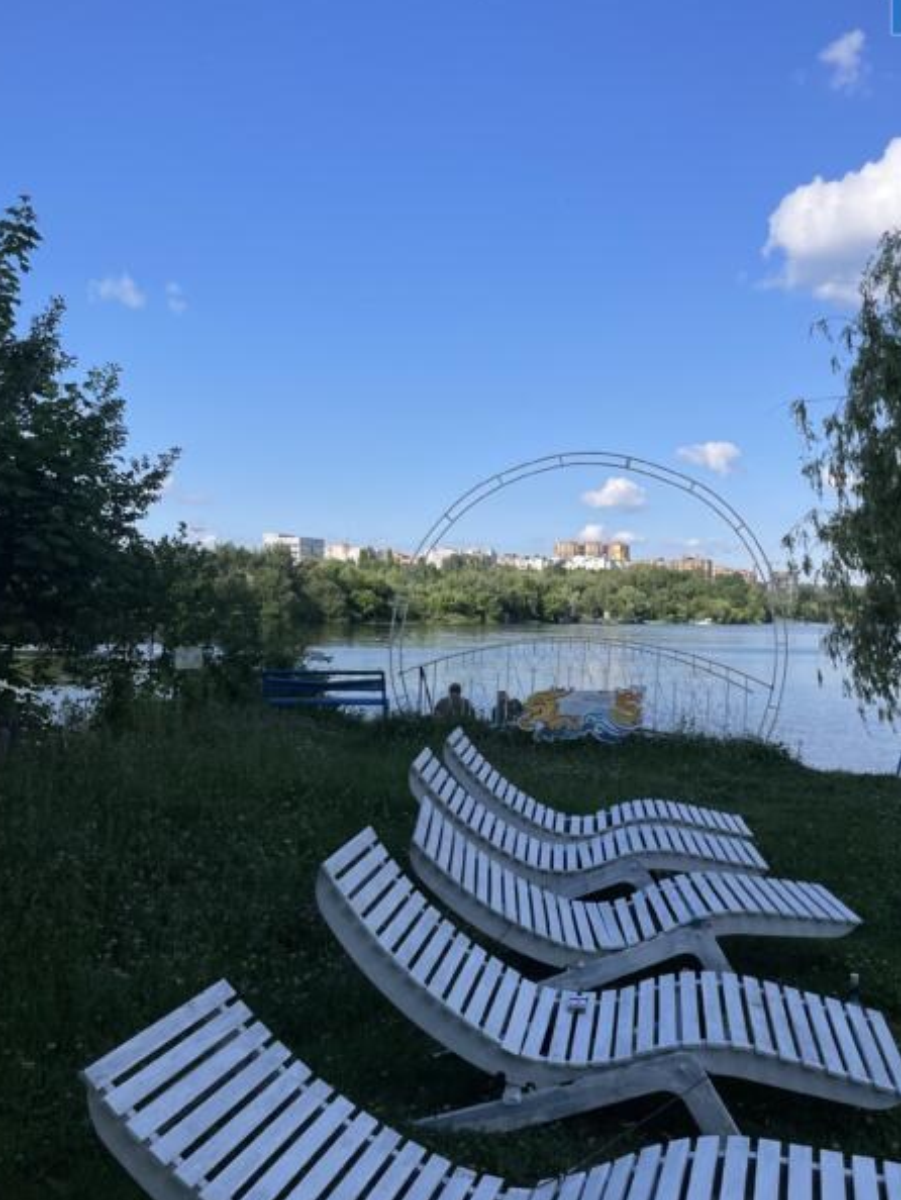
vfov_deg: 53.4
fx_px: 1179
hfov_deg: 41.5
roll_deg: -0.2
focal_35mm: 34
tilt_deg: -3.4
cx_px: 561
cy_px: 740
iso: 50
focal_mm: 4.2
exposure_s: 1/6135
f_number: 1.6
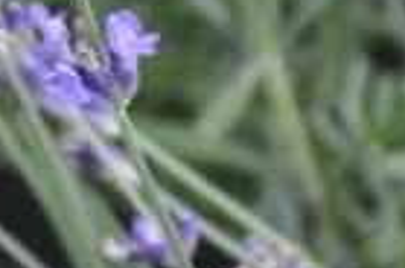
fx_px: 10202
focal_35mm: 909
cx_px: -283
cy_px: -245
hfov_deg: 2.3
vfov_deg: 1.5
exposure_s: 1/90
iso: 1600
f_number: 5.6
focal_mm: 105
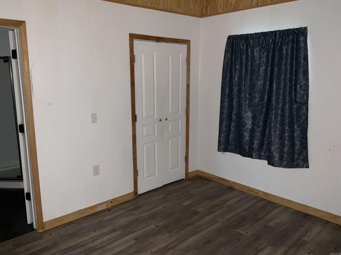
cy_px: 128
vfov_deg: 48.2
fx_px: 286
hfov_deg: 61.7
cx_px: 170
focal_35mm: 29
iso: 160
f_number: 1.8
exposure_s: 1/16
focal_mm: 3
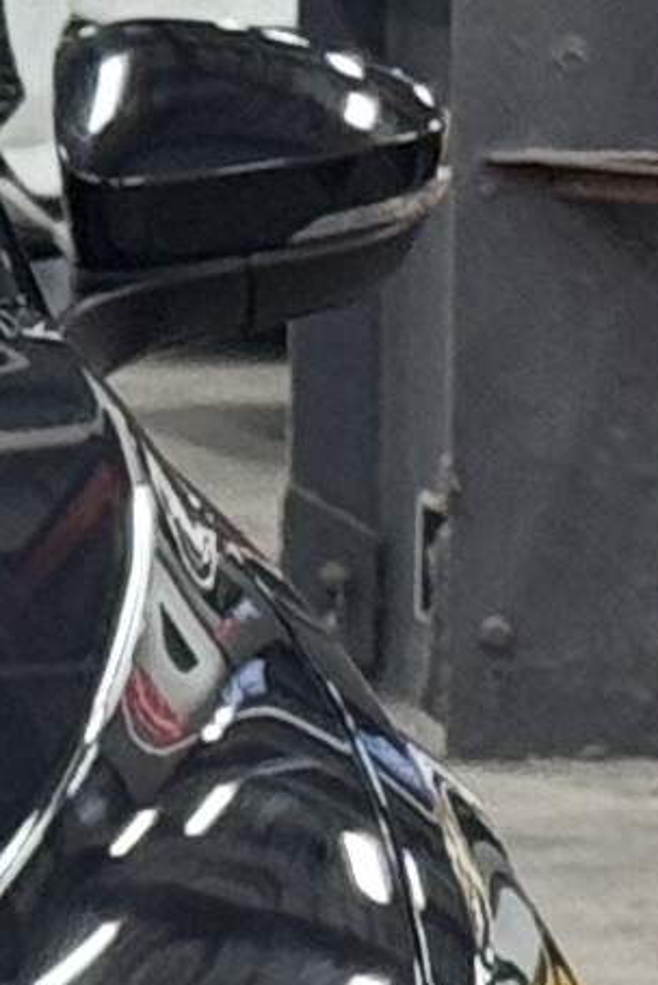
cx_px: -1942
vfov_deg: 4.7
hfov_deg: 3.0
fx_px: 12099
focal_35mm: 442
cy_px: 948
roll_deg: +0.8
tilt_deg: -6.9
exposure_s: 1/60
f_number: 1.78
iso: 160
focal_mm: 6.76
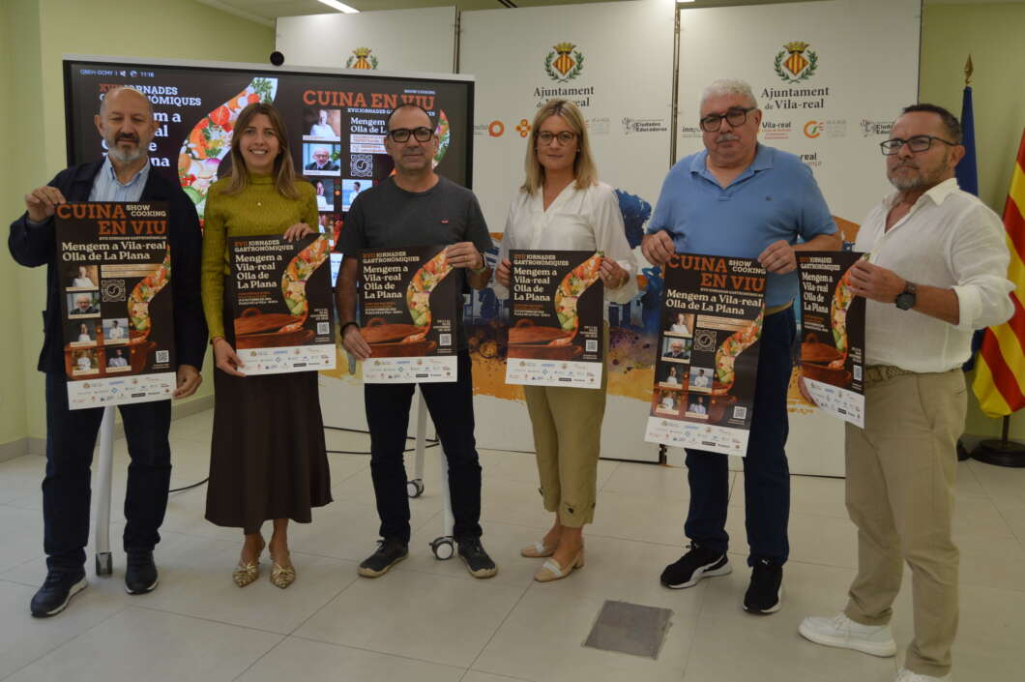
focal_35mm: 30
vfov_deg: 43.5
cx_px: 512
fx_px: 853
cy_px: 341
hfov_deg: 62.0
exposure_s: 1/100
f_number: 5
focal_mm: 20
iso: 400
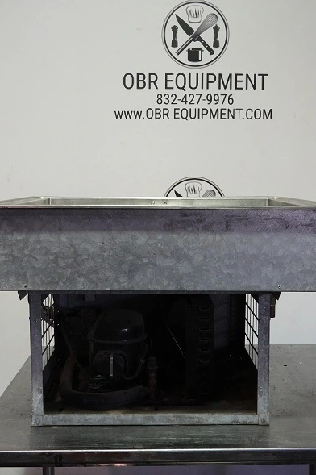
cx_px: 166
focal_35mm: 44
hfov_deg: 30.5
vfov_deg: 44.5
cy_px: 236
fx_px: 580
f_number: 8
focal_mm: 13.84
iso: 1600
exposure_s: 1/40
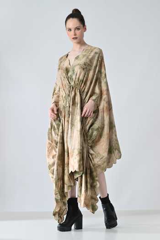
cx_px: 80
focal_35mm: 70
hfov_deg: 19.5
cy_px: 120
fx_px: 467
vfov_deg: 28.8
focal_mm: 70
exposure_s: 1/160
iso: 200
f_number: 8
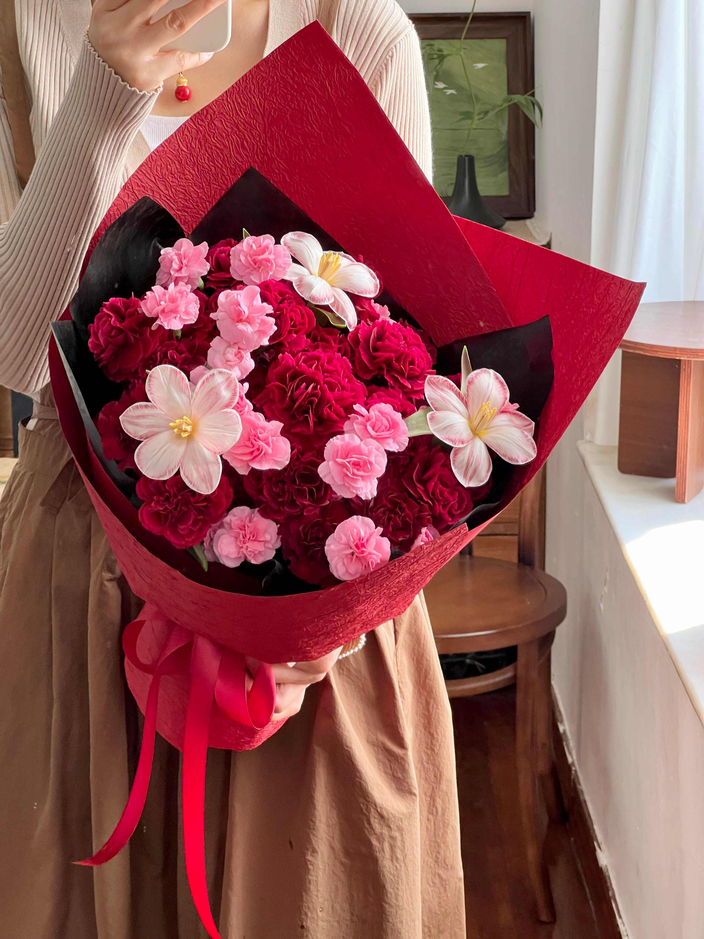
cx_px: 352
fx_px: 2088
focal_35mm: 77
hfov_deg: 19.1
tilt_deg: -16.5
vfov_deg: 25.3
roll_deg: +0.2
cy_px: 470
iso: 250
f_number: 2.8
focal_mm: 9
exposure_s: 1/76
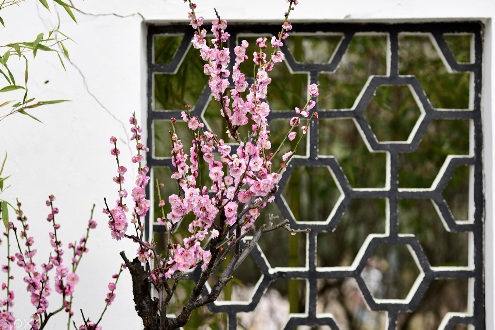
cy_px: 180
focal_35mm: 119
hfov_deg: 17.2
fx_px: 1636
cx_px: 235
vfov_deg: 11.5
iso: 64
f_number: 4
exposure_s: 1/100
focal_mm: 100
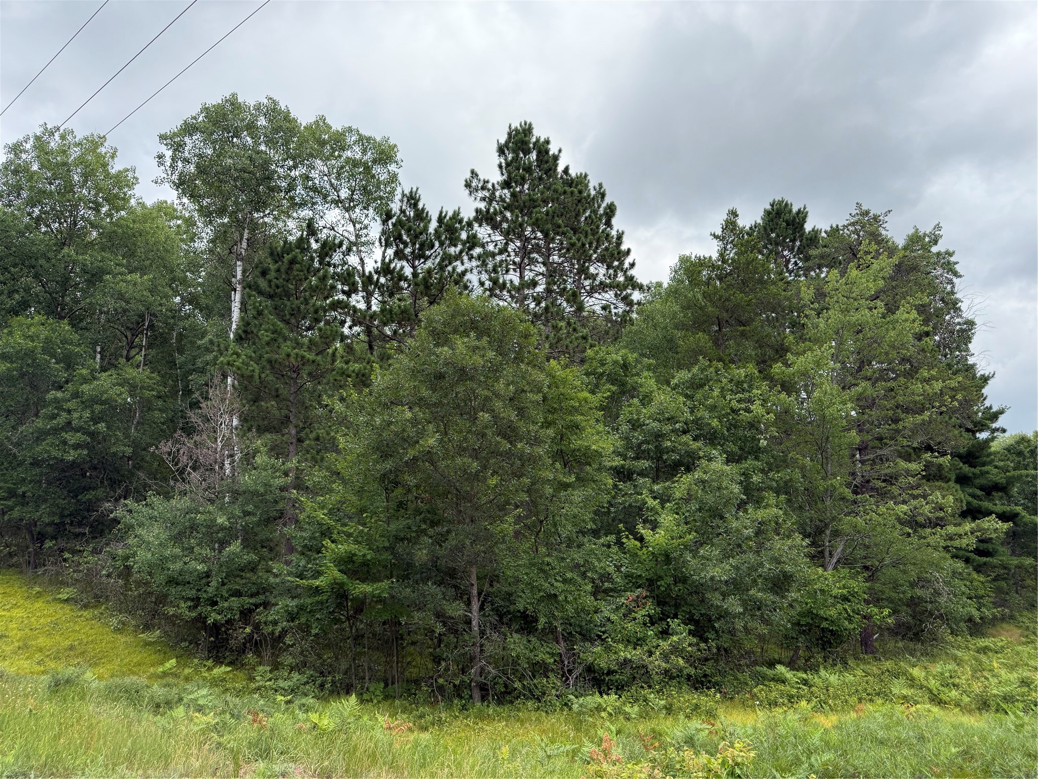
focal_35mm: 24
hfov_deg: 71.6
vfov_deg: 56.8
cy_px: 390
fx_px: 720
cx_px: 519
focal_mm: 6.76
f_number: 1.78
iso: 100
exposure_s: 1/2232
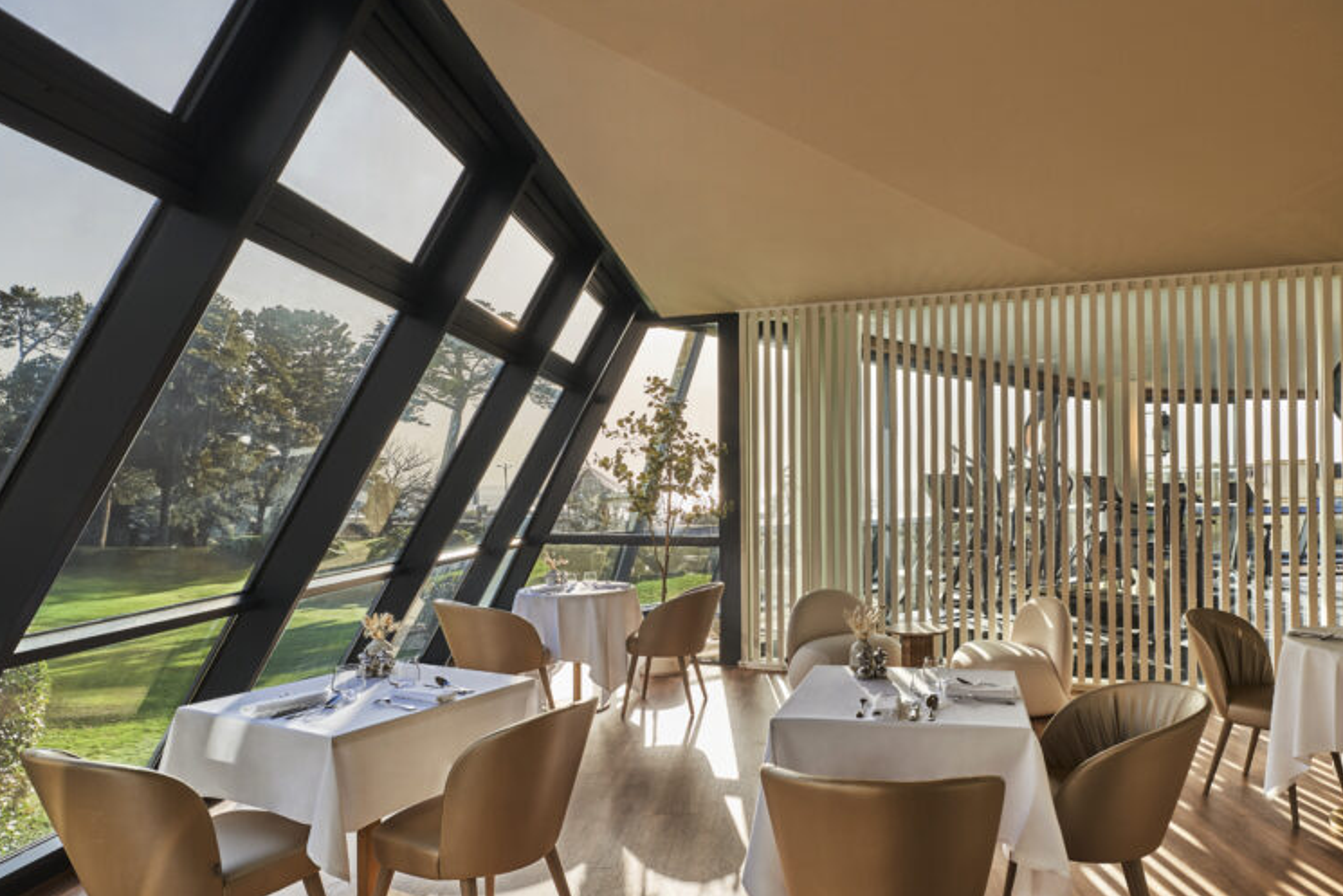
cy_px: 479
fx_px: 821
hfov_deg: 77.1
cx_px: 842
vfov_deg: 57.2
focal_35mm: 22
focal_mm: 16
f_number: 9
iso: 100
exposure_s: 1/200
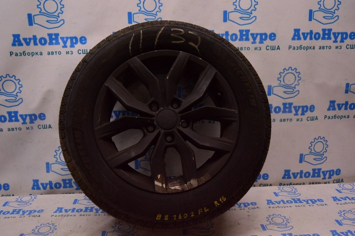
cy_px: 118
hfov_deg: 57.3
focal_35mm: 33
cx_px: 178
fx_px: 325
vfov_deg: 39.9
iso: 1600
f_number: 4
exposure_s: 1/400
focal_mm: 22
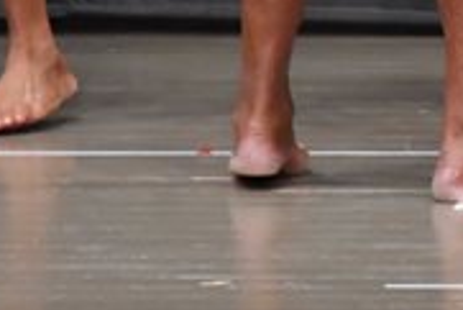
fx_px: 14042
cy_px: -290
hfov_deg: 1.9
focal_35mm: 1091
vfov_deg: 1.3
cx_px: 914
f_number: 5.6
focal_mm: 170
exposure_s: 1/400
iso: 5000
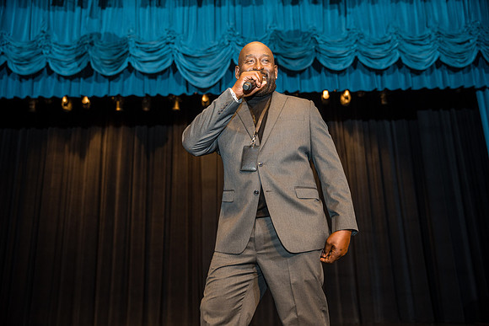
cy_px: 163
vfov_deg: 37.2
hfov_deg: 53.5
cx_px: 244
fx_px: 485
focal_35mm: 36
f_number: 2.8
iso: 1250
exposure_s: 1/250
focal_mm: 35.7
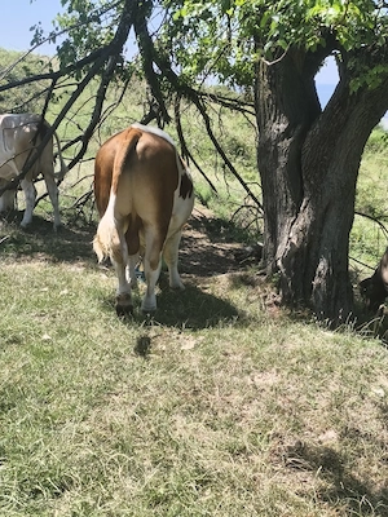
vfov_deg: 41.2
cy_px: 258
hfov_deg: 31.5
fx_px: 687
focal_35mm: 46
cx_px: 194
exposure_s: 1/713
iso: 50
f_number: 1.65
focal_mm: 6.14
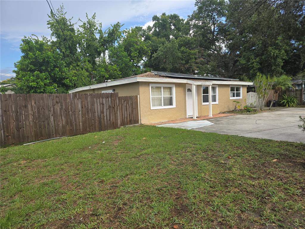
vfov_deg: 58.9
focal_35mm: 23
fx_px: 203
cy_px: 114
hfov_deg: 73.9
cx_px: 152
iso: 12
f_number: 1.7
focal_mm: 6.3
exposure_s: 1/361
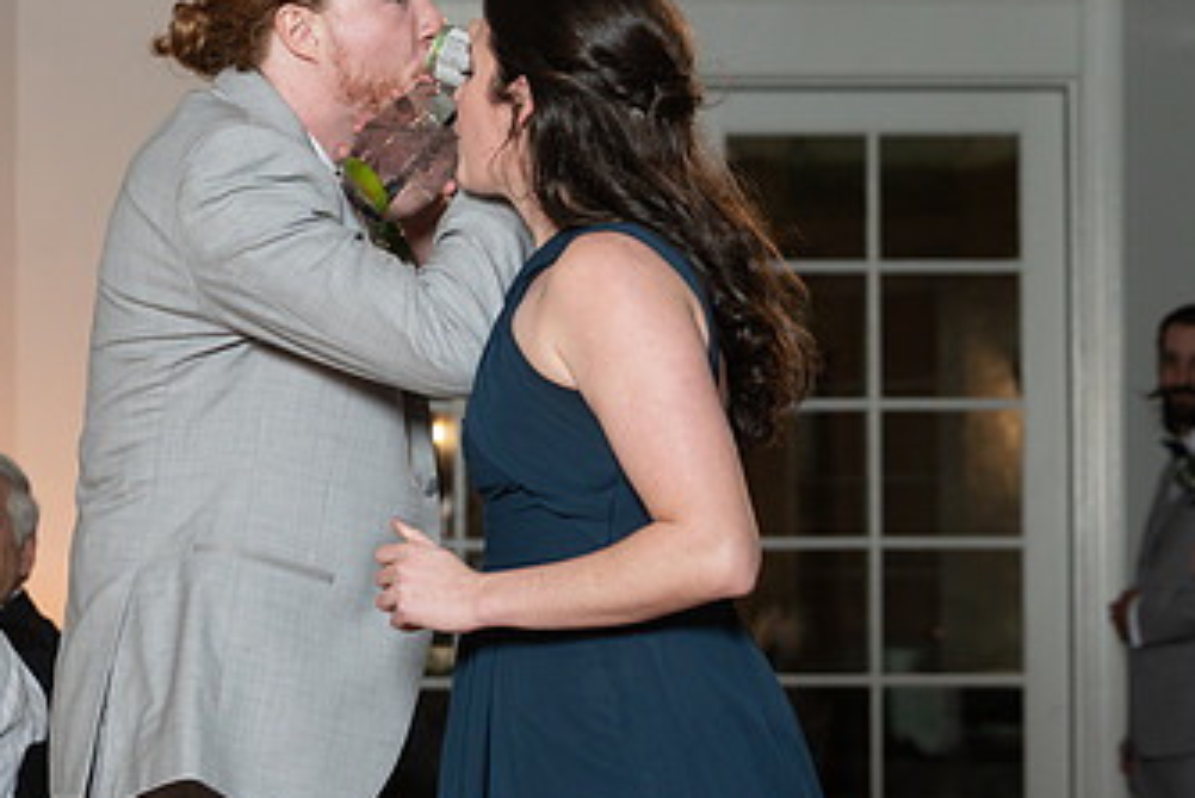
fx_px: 5977
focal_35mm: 180
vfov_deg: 7.6
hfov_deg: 11.4
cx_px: 452
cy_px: 366
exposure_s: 1/200
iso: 2000
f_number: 5.6
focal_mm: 95
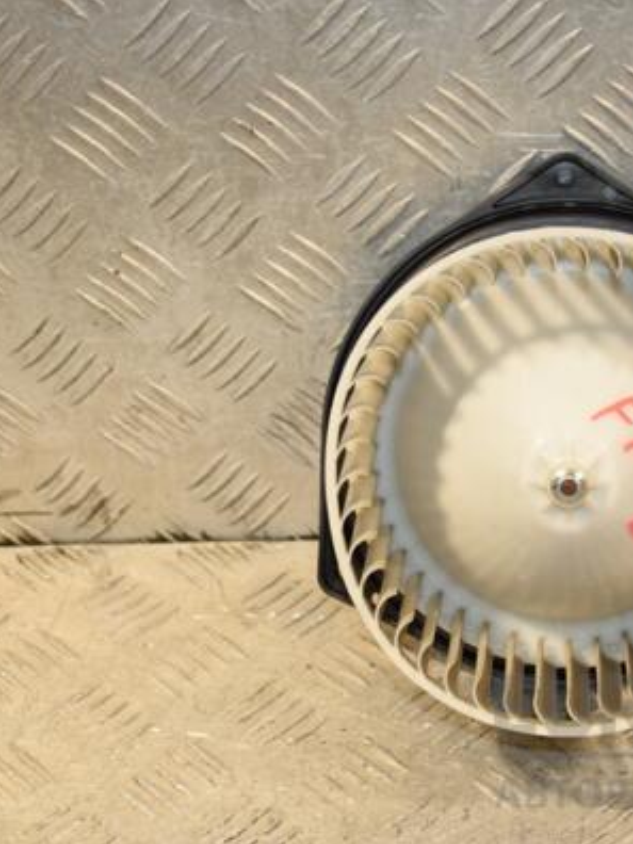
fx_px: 2560
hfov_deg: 14.1
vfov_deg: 18.7
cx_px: 454
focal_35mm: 105
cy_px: 422
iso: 800
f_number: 5.6
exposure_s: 1/200
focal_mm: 48
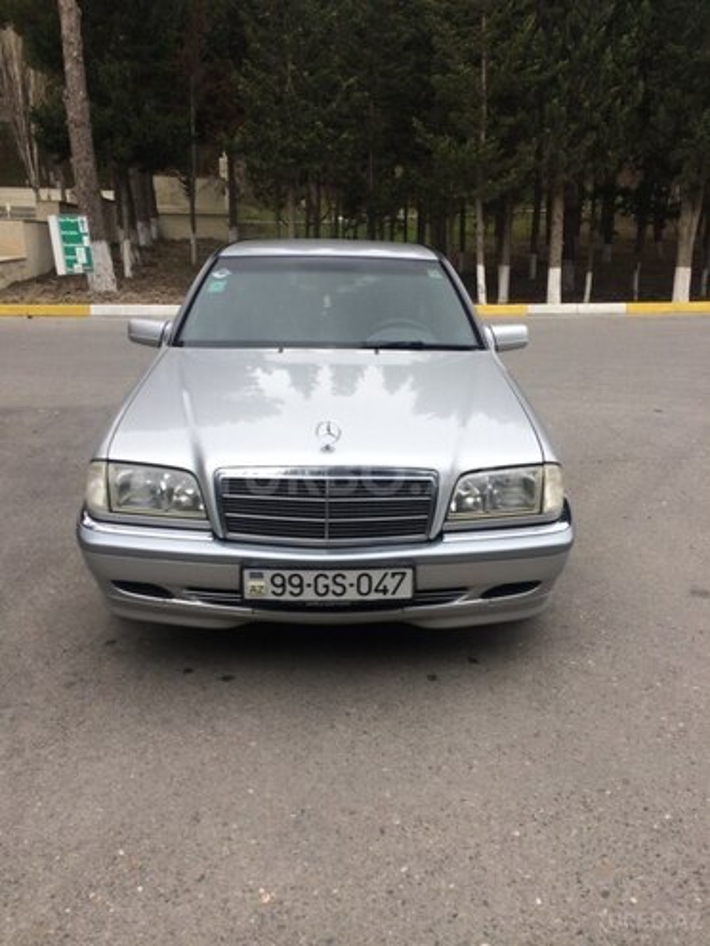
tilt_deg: -15.6
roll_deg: +0.4
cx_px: 355
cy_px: 473
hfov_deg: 48.2
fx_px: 793
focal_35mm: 29
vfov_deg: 61.7
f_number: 2.2
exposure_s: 1/471
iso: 32
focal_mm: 4.15
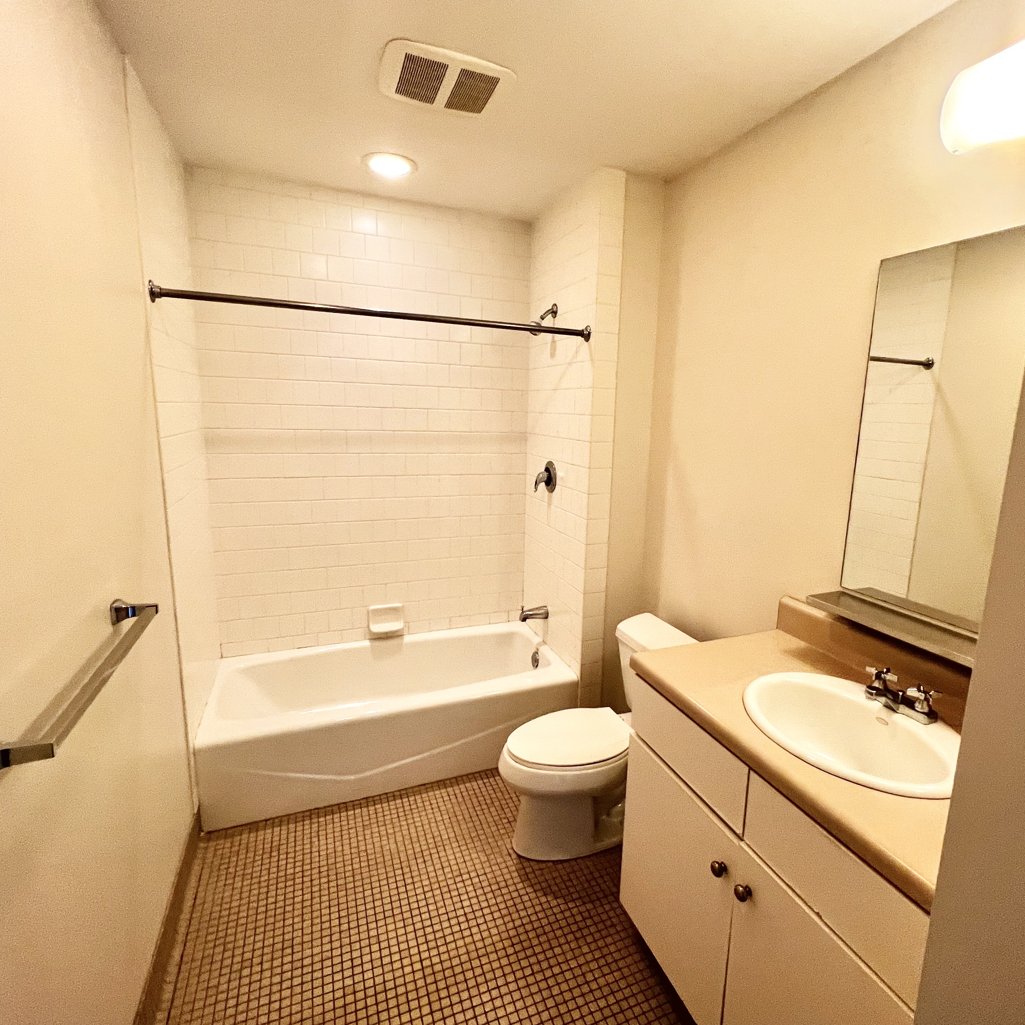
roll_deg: -2.3
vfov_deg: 87.4
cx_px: 559
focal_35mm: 16
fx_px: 536
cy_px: 517
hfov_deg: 87.2
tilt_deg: -12.0
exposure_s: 1/60
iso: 250
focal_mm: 1.57
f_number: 1.8
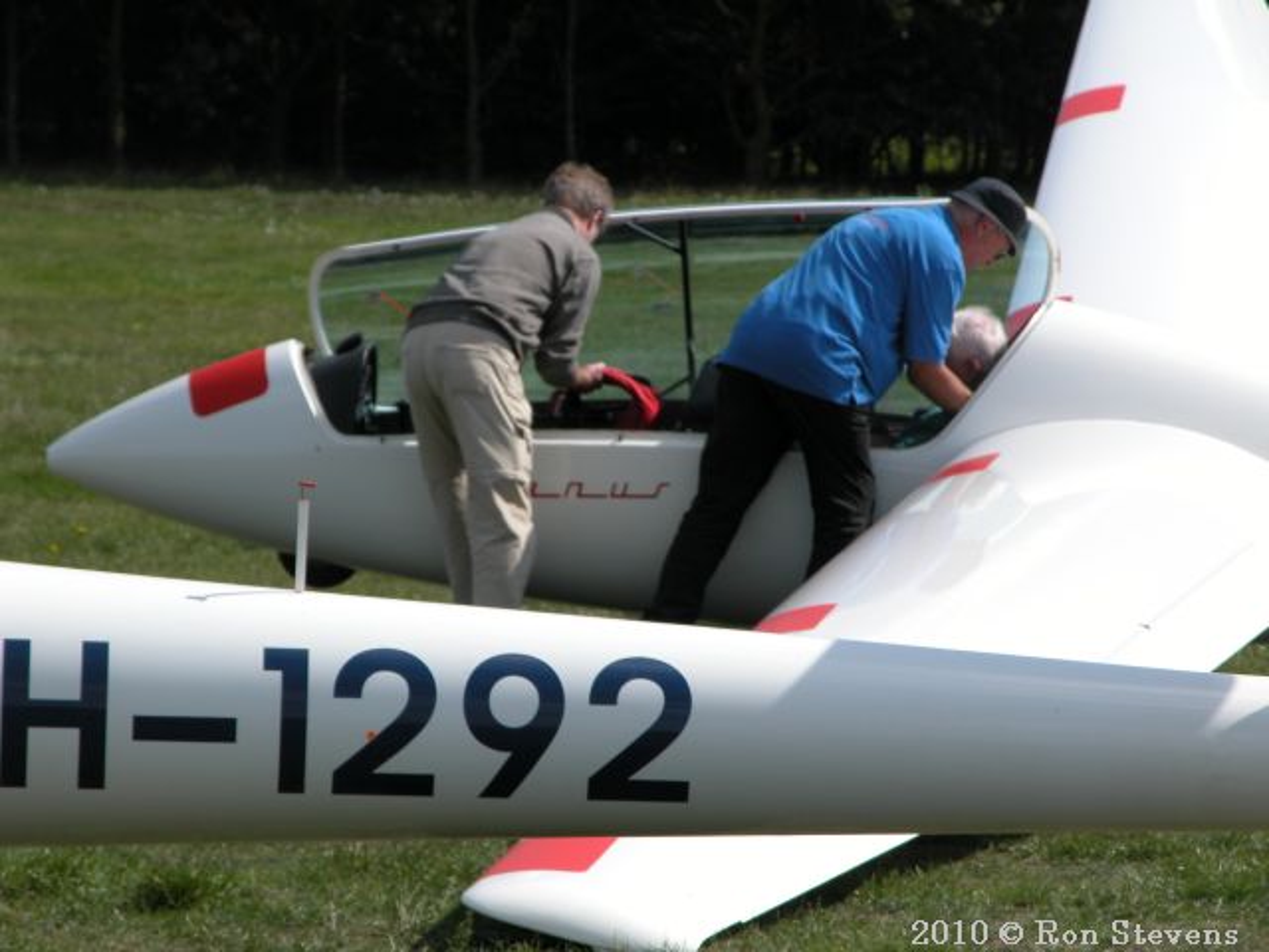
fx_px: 10265
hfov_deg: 7.1
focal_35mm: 280
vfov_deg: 5.3
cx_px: 634
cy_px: 476
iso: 100
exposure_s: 1/416
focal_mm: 71.2
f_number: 6.6
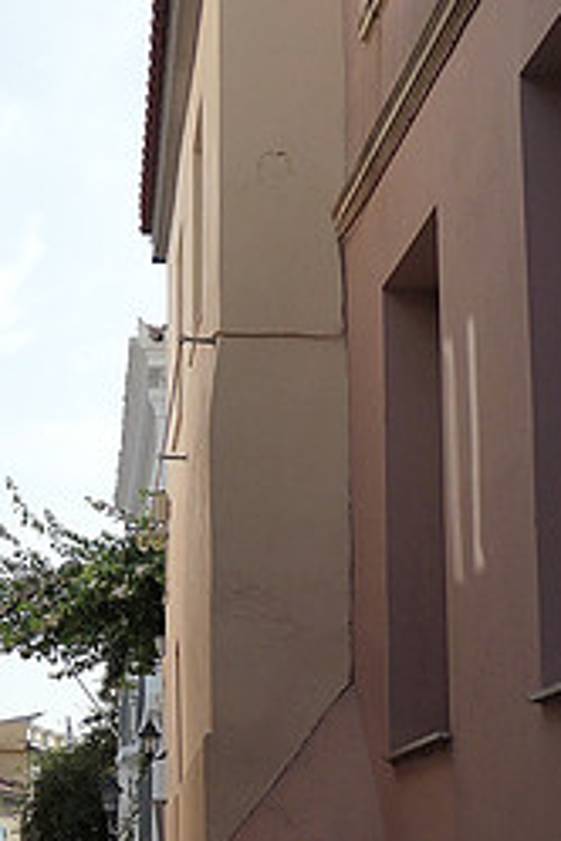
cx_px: 76
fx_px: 1963
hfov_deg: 16.1
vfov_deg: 24.2
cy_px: 439
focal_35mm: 84
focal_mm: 8.8
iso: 200
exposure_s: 1/2000
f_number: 3.3
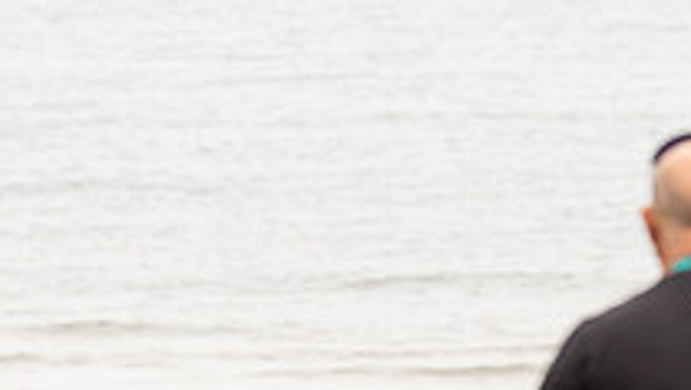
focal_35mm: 399
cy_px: 530
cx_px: 370
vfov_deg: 3.0
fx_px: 7317
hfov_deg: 5.4
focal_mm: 129
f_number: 3.5
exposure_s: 1/1000
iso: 320
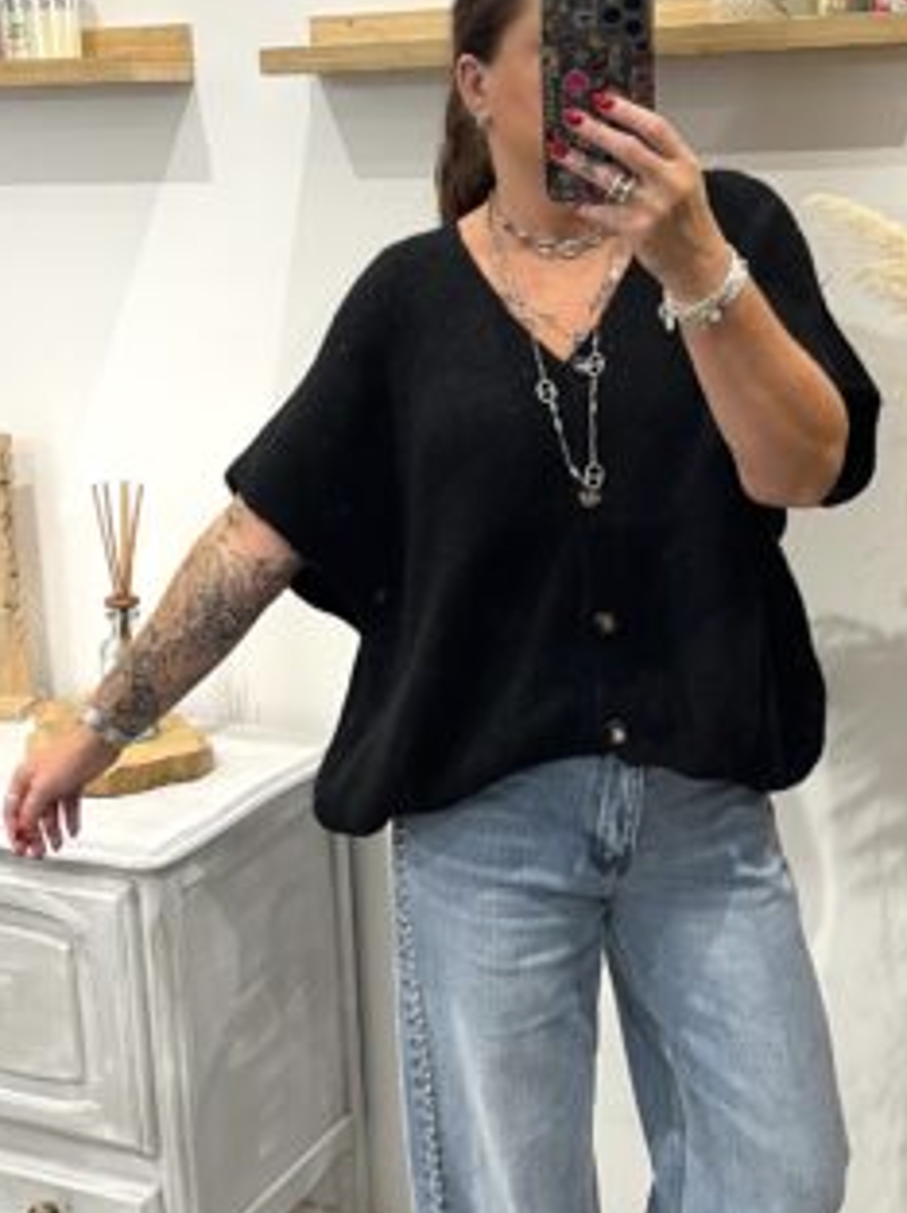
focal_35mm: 32
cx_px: 562
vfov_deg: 56.6
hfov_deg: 43.8
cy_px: 701
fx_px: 1120
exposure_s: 1/50
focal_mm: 5.1
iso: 100
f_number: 1.6
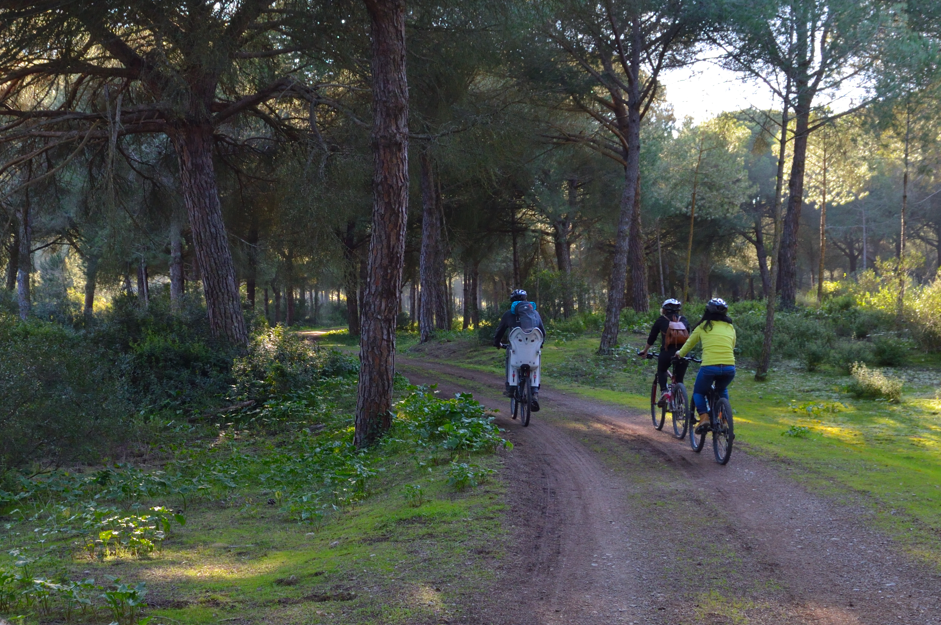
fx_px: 1254
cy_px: 365
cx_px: 372
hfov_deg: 40.9
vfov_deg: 28.0
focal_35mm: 48
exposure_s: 1/125
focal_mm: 18
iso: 320
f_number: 5.6
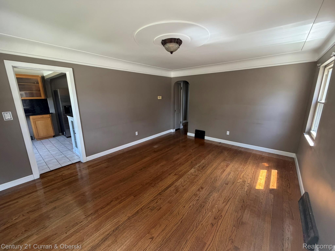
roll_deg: +0.5
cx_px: 168
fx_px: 135
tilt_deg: -13.3
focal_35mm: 14
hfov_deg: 102.1
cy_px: 126
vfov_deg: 85.7
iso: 320
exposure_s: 1/121
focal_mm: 2.22
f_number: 2.2
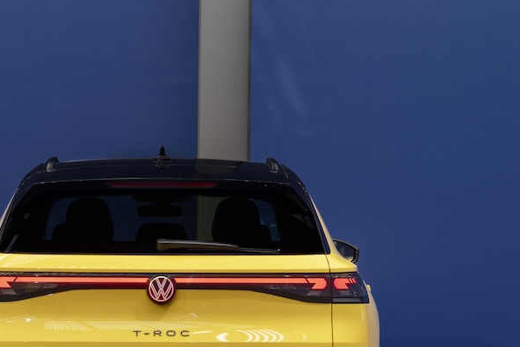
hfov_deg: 15.8
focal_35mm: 129
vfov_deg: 10.6
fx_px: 1864
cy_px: 313
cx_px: 163
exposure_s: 1/2
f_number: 11
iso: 50
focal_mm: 64
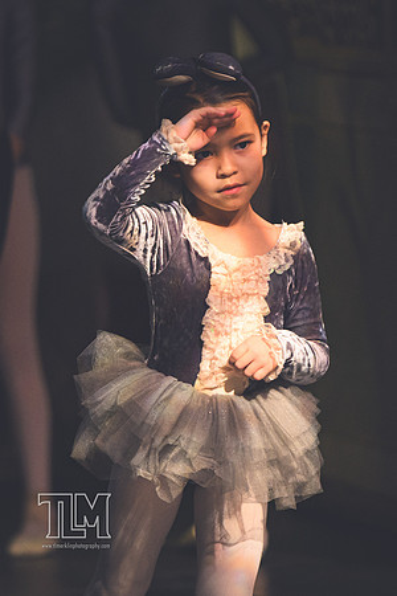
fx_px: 8115
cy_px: 298
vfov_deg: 4.2
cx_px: 198
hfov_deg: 2.8
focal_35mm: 491
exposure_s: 1/400
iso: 2200
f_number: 2.8
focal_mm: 200
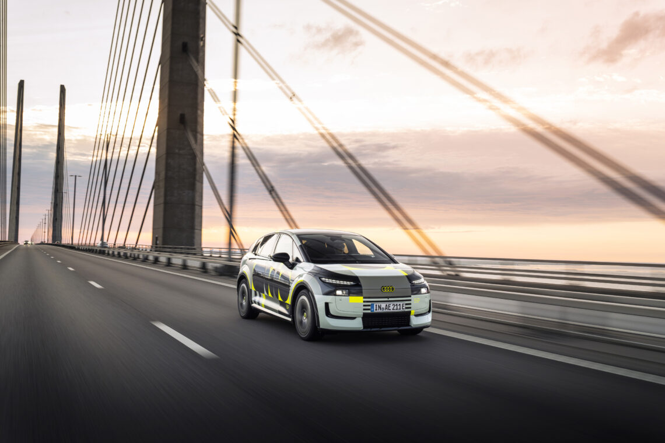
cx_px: 332
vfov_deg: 37.8
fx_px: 646
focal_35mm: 35
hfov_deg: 54.5
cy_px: 222
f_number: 9
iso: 200
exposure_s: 1/30
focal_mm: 35
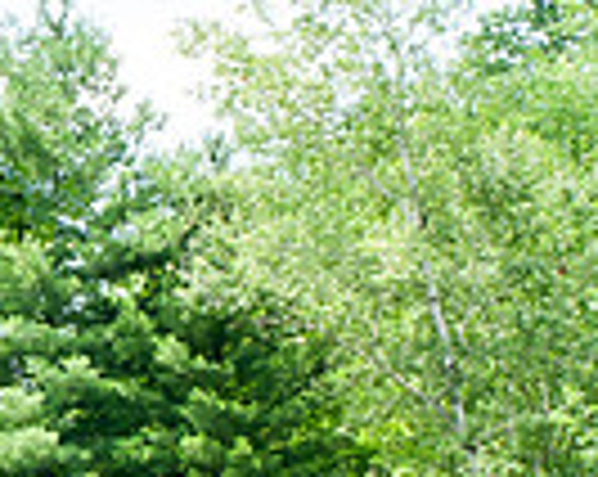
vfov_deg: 8.8
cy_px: 427
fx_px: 3093
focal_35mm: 175
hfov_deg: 10.7
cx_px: -276
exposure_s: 1/160
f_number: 18
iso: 800
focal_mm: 36
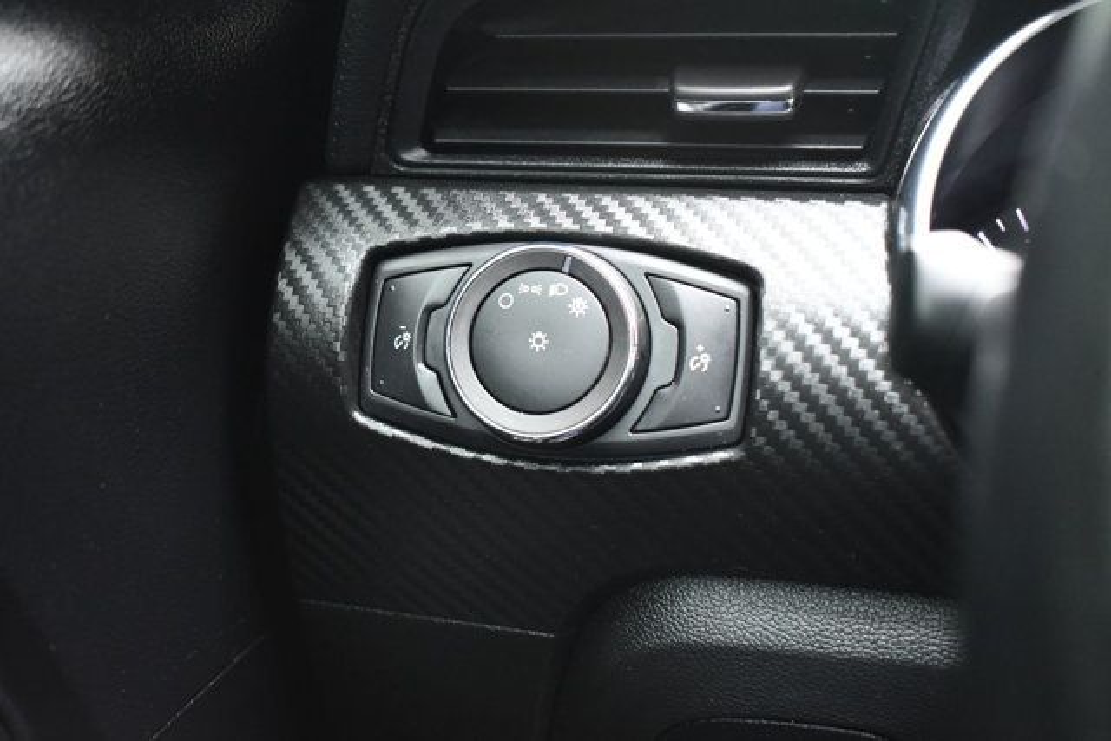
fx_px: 1420
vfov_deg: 29.3
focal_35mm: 46
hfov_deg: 42.7
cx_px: 556
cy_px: 370
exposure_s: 1/80
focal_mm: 31
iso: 3200
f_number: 4.2
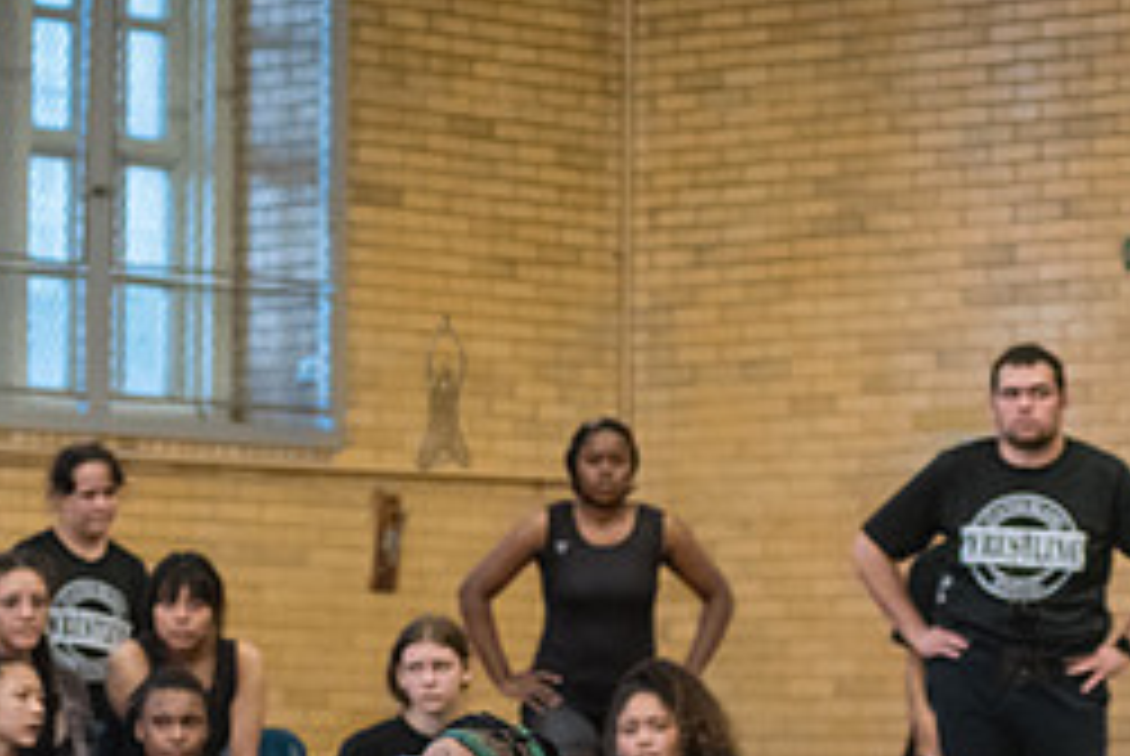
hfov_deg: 10.1
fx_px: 6379
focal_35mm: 203
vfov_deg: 6.8
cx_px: 441
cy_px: 826
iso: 5000
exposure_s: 1/250
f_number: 3.5
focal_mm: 86
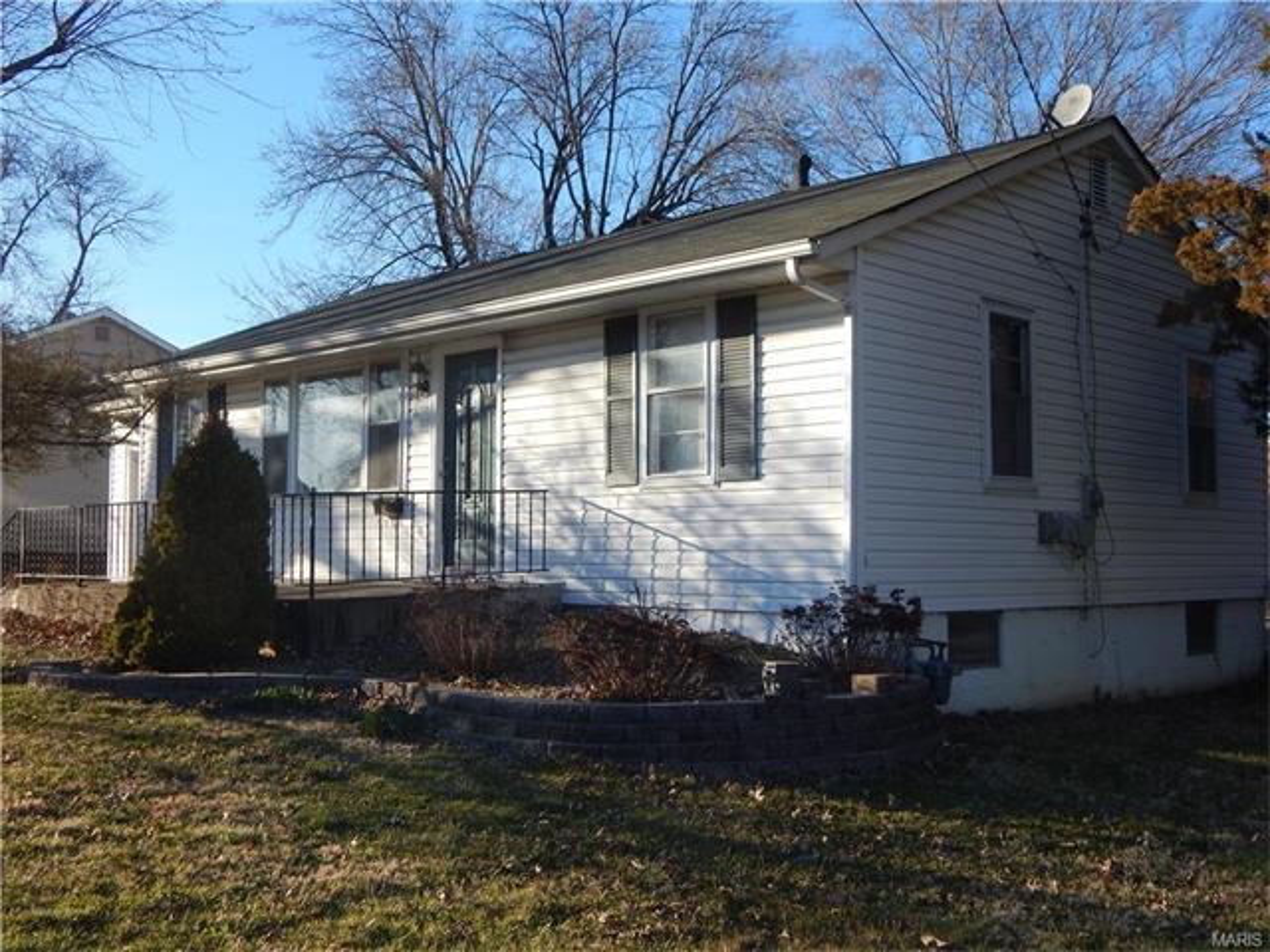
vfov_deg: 37.7
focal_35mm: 38
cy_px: 476
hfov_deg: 49.0
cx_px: 635
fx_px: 1394
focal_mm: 6.8
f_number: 3.4
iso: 125
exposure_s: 1/800
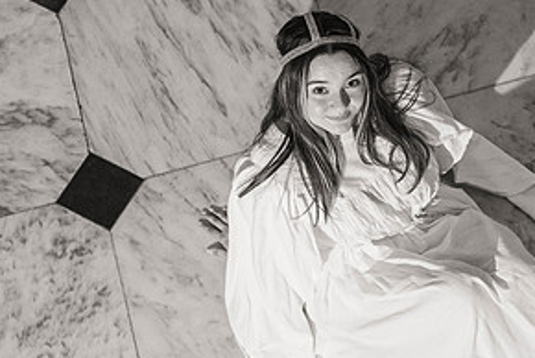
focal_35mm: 145
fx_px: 2157
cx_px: 371
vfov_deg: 9.5
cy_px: 193
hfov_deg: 14.1
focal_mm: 70
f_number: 4
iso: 1600
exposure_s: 1/125
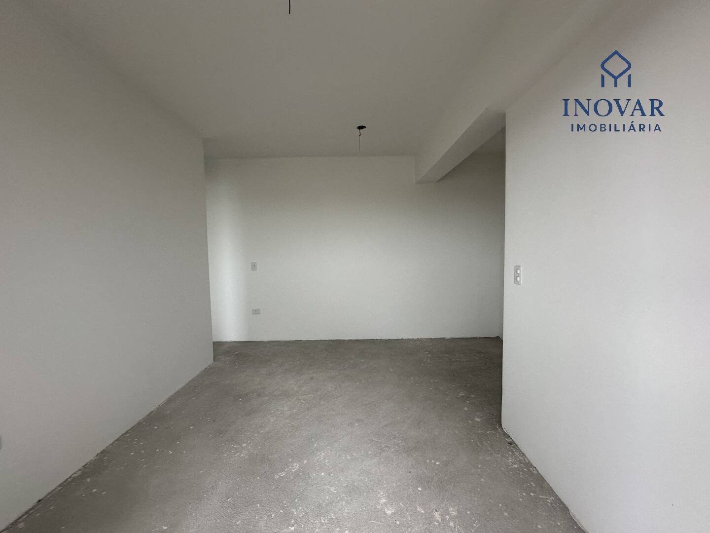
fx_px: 287
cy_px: 266
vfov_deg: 85.7
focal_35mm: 14
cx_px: 355
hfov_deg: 102.1
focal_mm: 2.22
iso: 160
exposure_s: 1/120
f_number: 2.2
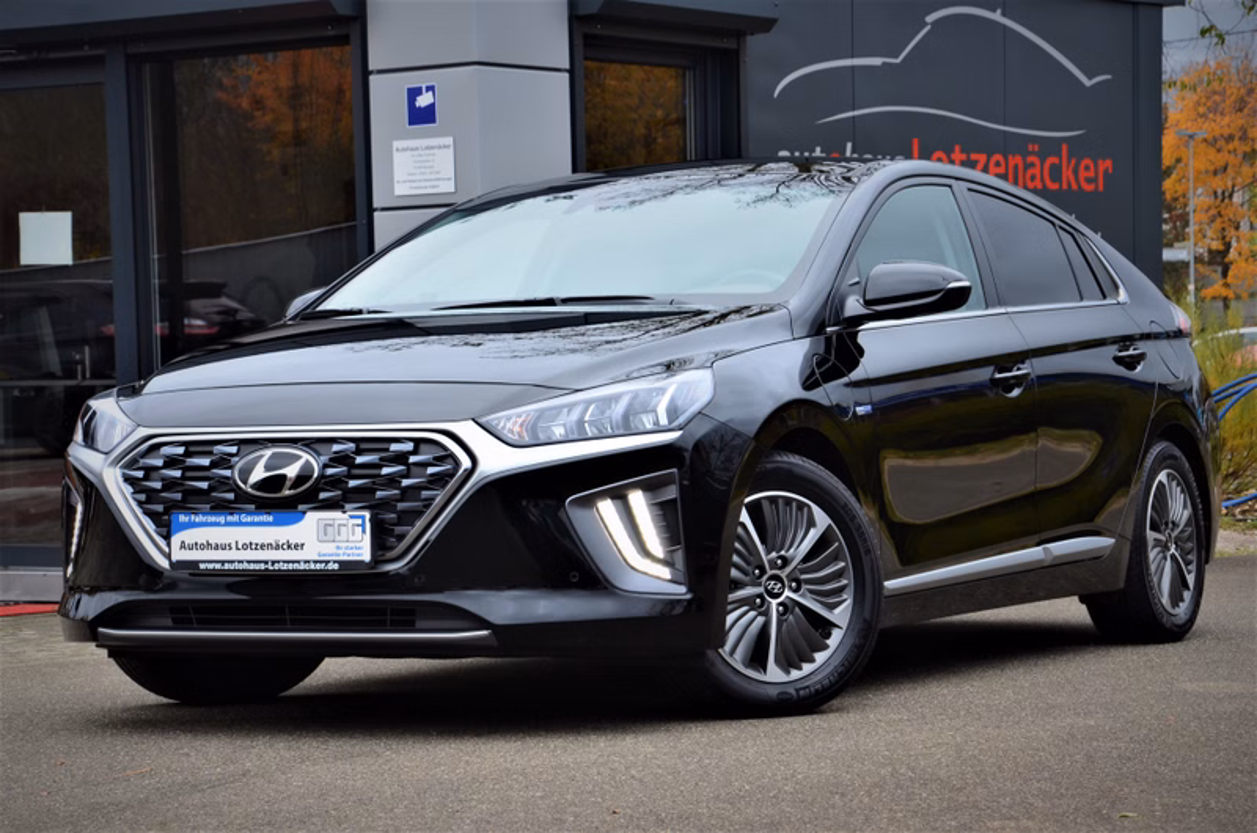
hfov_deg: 22.0
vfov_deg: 14.6
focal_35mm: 93
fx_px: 3241
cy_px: 416
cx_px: 628
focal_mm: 62
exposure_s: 1/60
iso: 400
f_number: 10
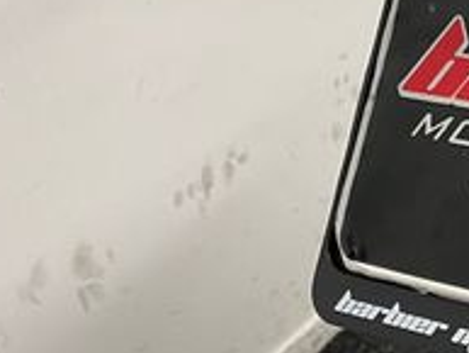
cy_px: -34
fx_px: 1166
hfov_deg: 20.1
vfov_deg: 16.7
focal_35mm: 86
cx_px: 668
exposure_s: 1/50
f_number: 1.6
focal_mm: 5.1
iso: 125
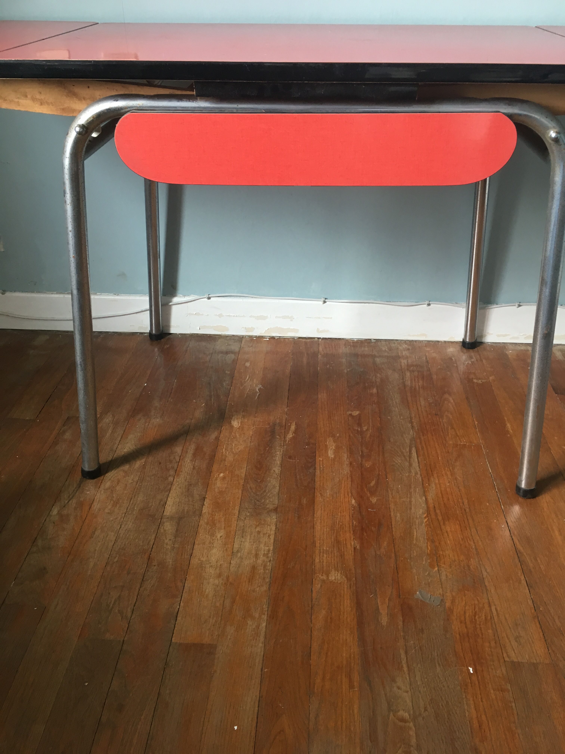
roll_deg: -1.4
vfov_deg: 61.7
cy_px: 377
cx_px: 282
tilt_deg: -30.7
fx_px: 631
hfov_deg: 48.2
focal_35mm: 29
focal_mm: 4.15
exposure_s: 1/33
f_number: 2.2
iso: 100
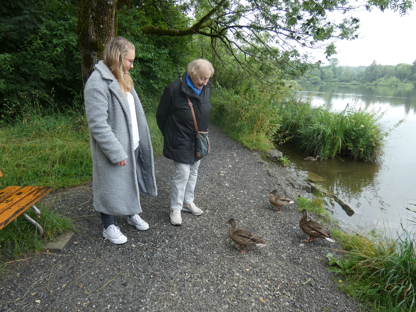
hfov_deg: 73.9
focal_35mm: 23
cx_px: 208
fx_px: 276
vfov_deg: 58.9
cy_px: 156
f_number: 3
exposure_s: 1/80
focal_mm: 4.1
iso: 80
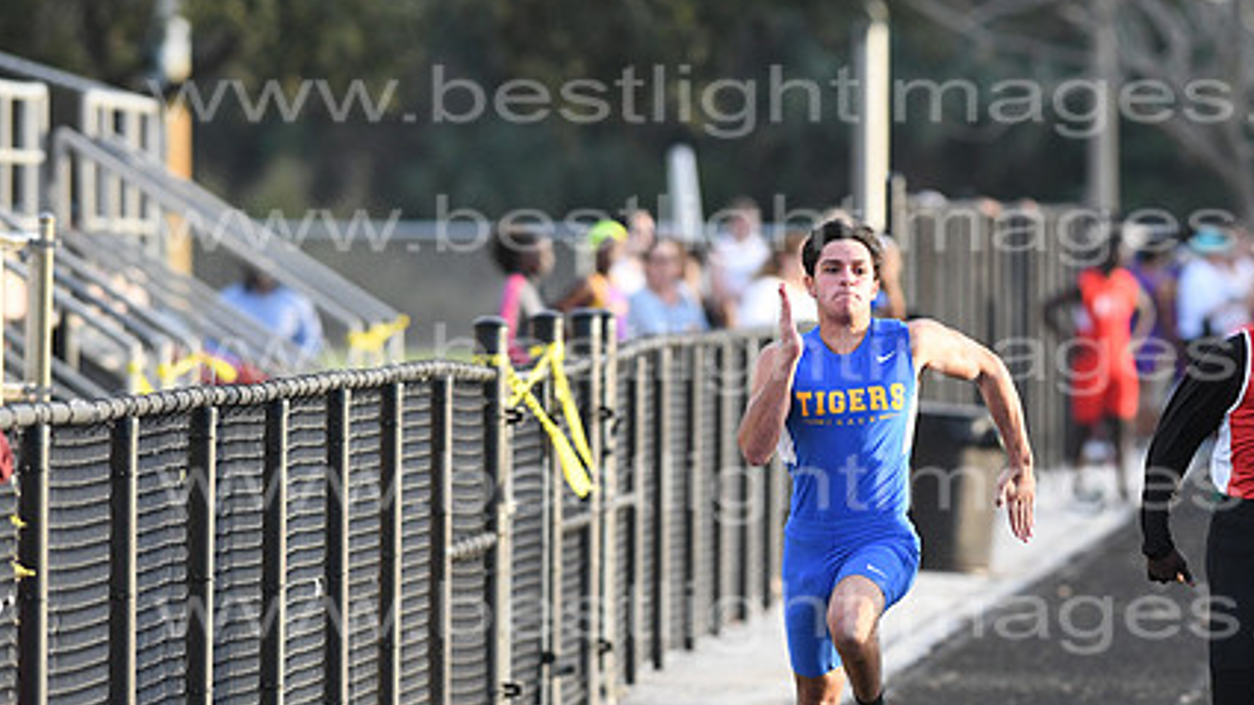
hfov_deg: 3.4
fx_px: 21412
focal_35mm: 644
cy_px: 553
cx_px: 829
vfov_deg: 1.9
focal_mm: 300
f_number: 4
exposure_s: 1/2000
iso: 2000
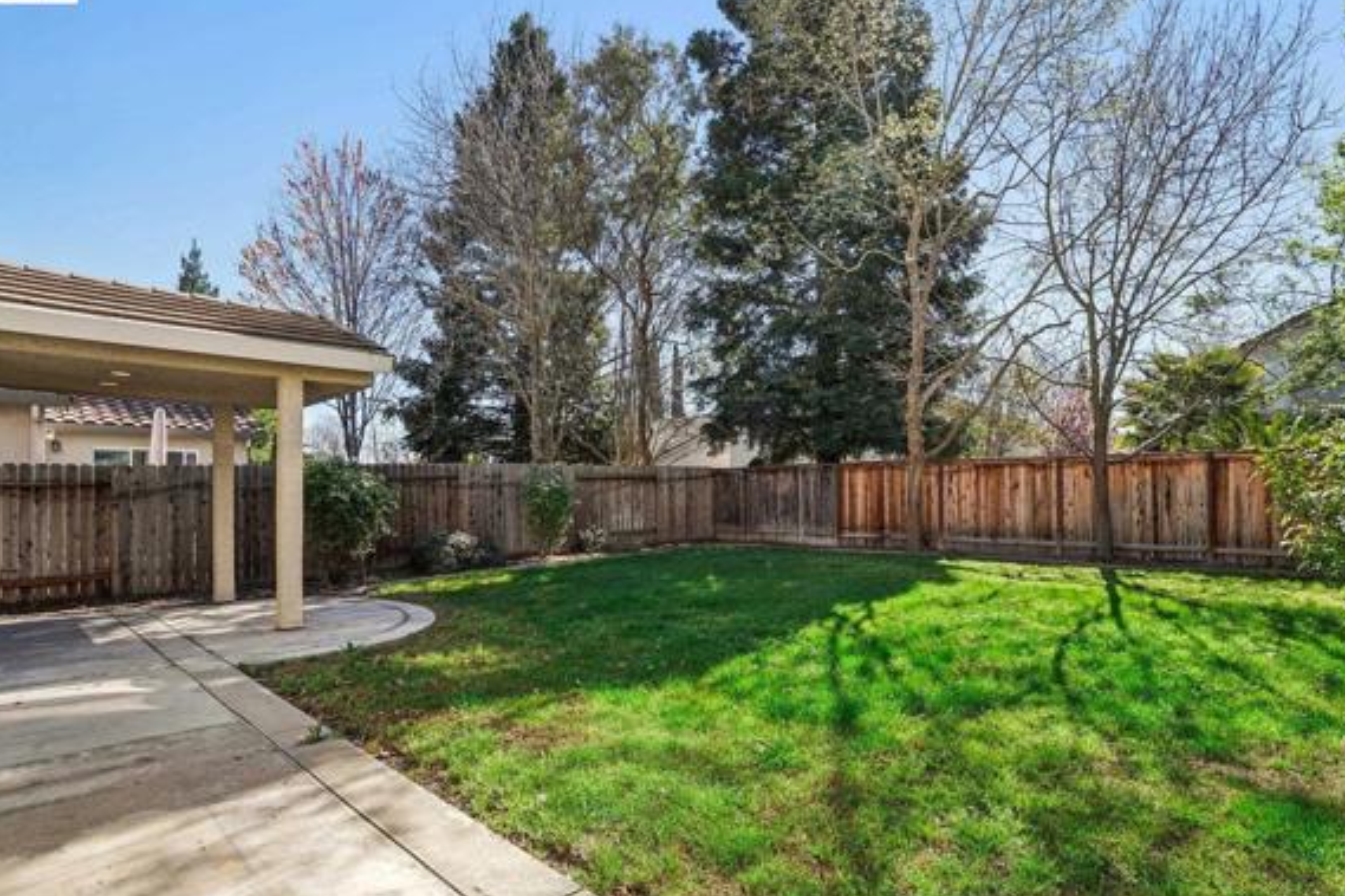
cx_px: 735
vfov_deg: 67.3
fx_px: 672
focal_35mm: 18
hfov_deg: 89.8
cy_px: 479
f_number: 8
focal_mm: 16
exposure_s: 1/200
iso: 250
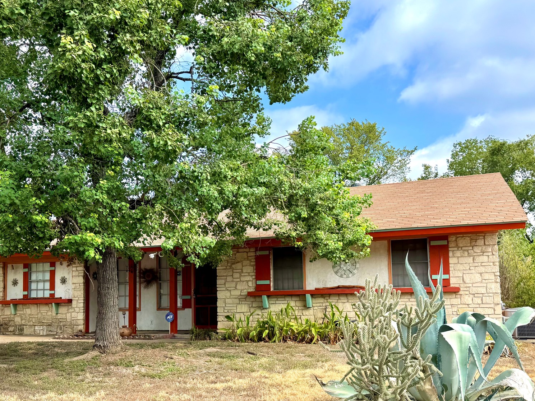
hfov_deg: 55.2
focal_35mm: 33
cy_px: 266
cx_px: 235
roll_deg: +1.1
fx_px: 510
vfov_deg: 42.4
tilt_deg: +4.7
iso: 80
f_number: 1.78
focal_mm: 6.76
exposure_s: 1/1721
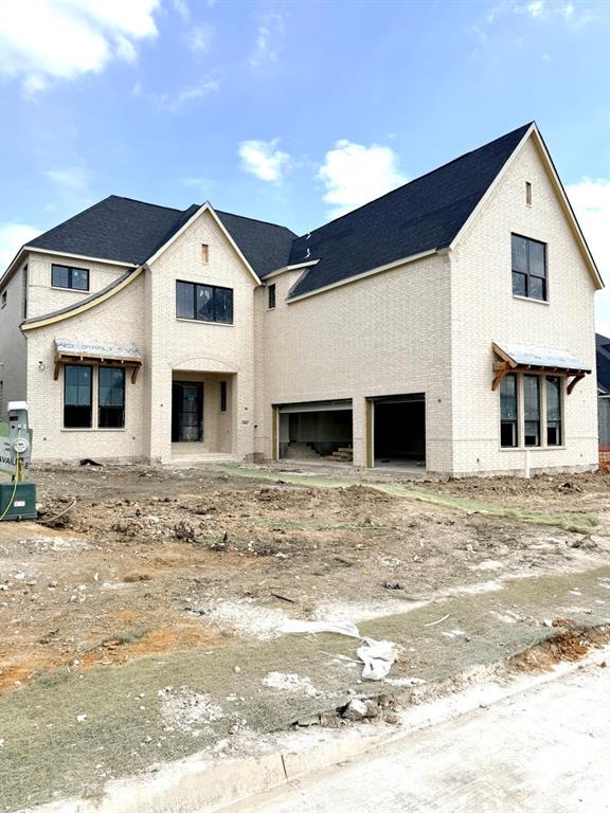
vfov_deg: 71.6
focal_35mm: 24
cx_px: 305
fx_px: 564
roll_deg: -0.8
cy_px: 406
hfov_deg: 56.8
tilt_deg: +3.7
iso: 80
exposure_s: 1/4673
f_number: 1.78
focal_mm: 6.76
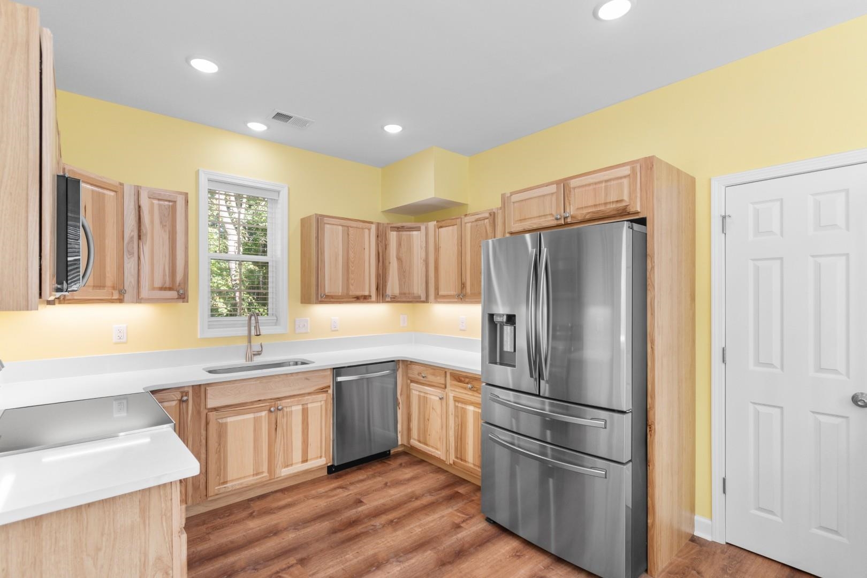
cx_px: 434
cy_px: 289
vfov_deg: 73.7
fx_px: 385
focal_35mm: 16
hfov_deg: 96.7
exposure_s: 1/10
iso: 100
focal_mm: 11
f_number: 4.8
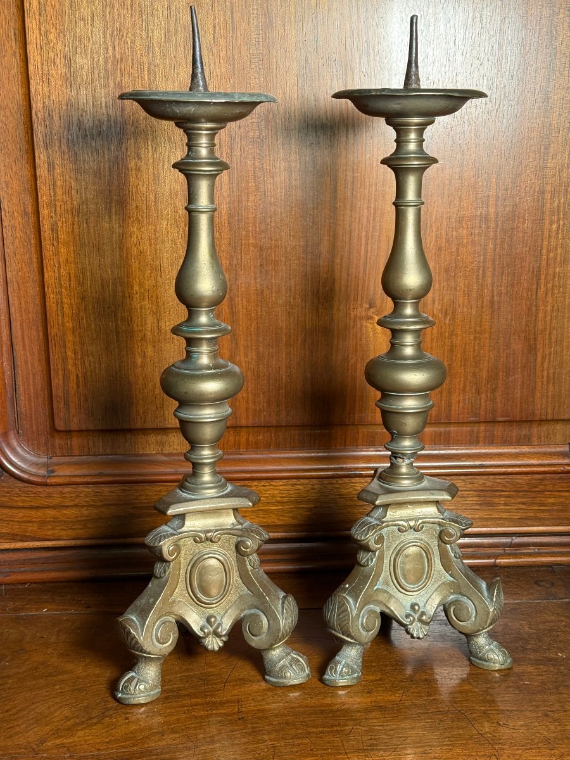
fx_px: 1054
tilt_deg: -13.5
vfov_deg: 39.7
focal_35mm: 48
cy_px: 380
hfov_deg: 30.3
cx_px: 285
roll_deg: +0.6
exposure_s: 1/60
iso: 100
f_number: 1.78
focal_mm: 6.76
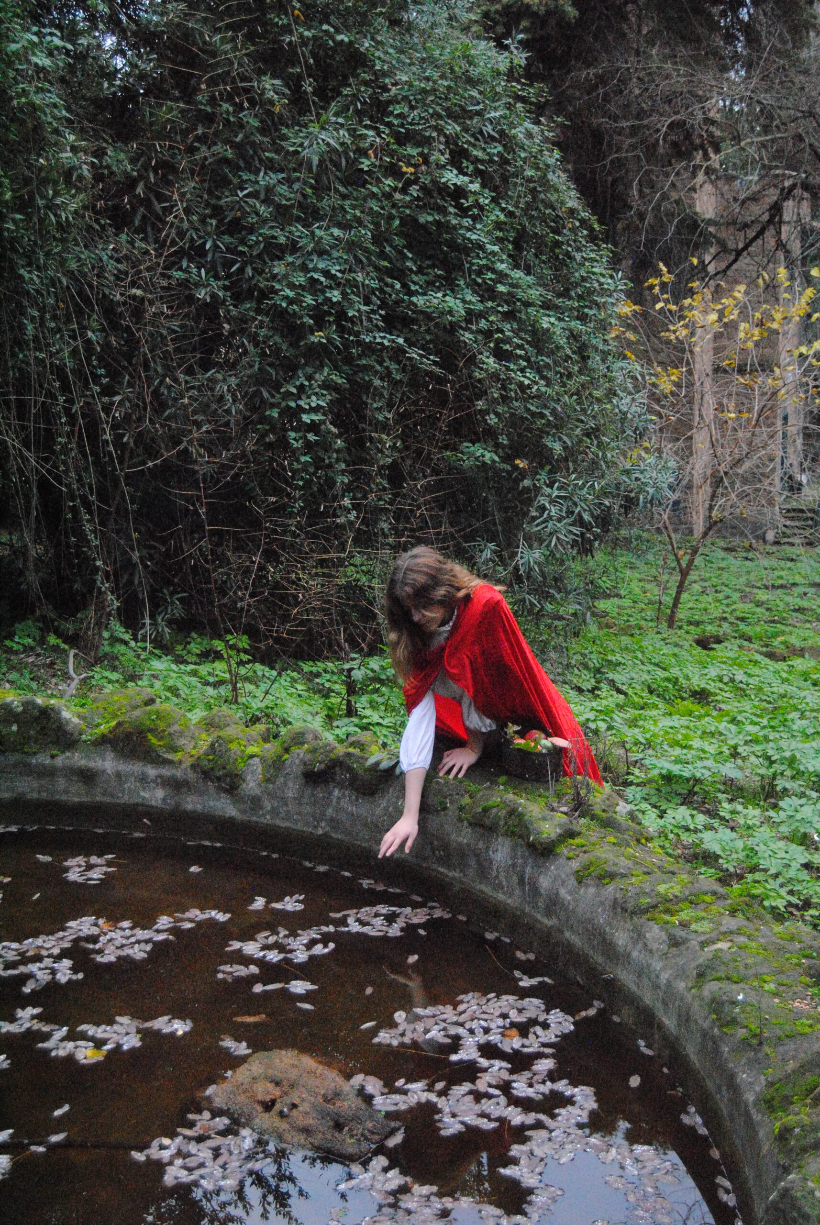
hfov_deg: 28.2
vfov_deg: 41.1
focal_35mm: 48
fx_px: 1635
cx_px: 410
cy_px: 612
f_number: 4.5
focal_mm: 32
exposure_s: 1/200
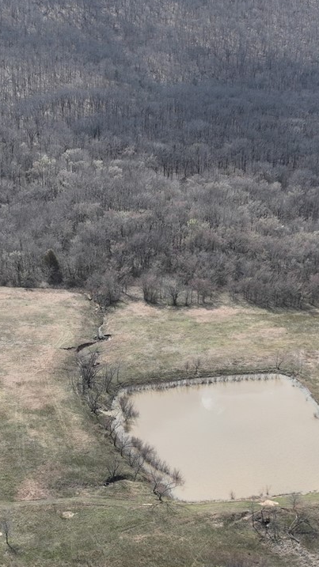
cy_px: 406
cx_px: 109
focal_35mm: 70
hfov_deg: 17.2
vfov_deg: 29.8
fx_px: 1053
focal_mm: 12.29
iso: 130
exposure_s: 1/1600
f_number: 2.8
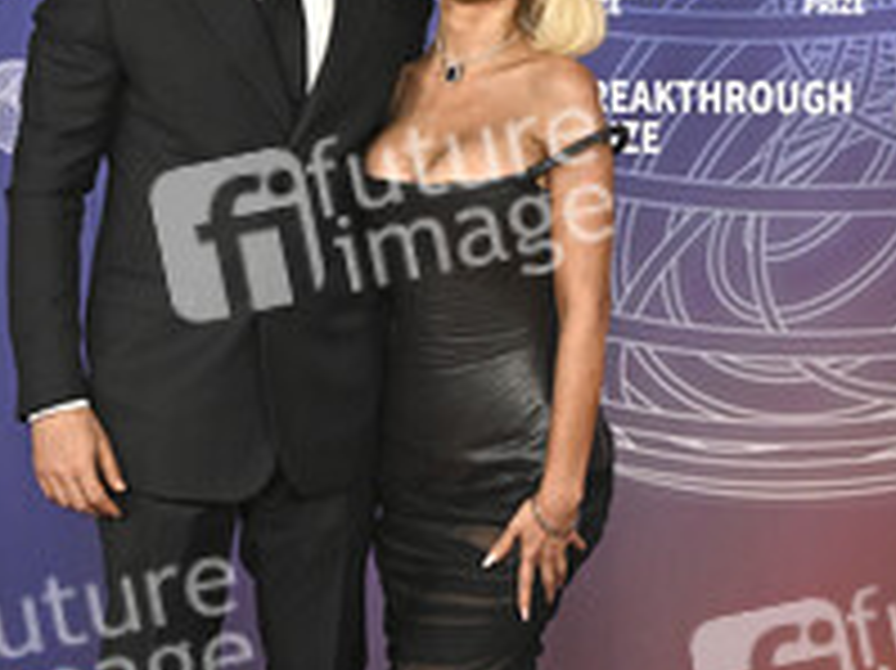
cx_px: 513
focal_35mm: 81
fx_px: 2095
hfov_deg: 24.1
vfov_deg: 18.1
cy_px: 441
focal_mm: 42
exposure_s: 1/320
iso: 2000
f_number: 4
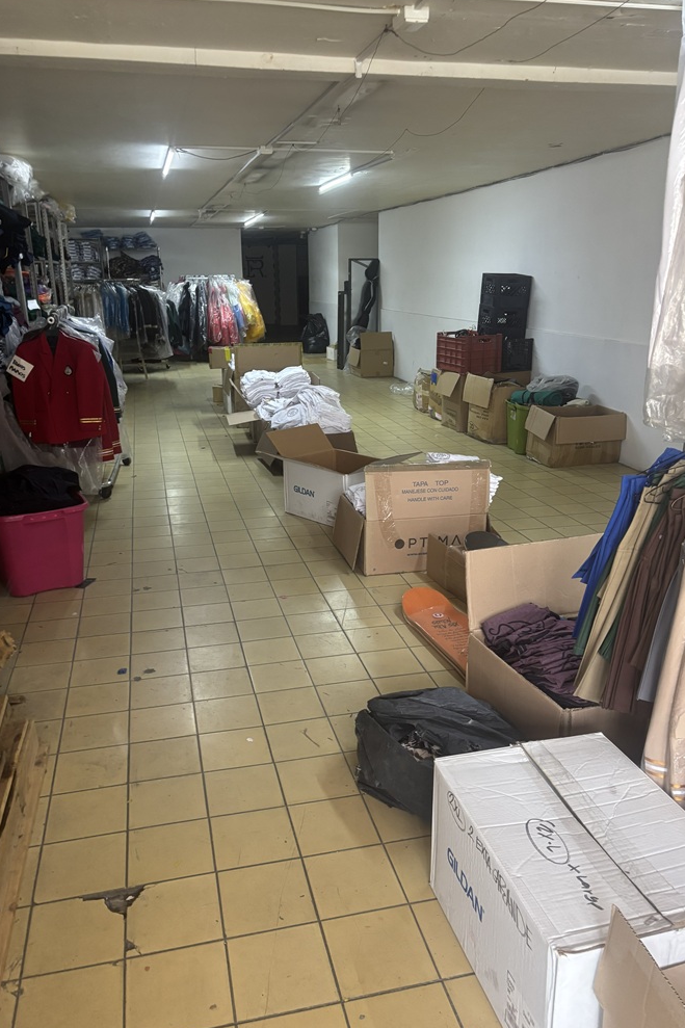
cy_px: 521
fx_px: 799
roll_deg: -0.1
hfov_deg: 46.4
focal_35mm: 28
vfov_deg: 65.5
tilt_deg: -16.2
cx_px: 328
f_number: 1.6
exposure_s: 1/60
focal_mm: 5.96
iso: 320
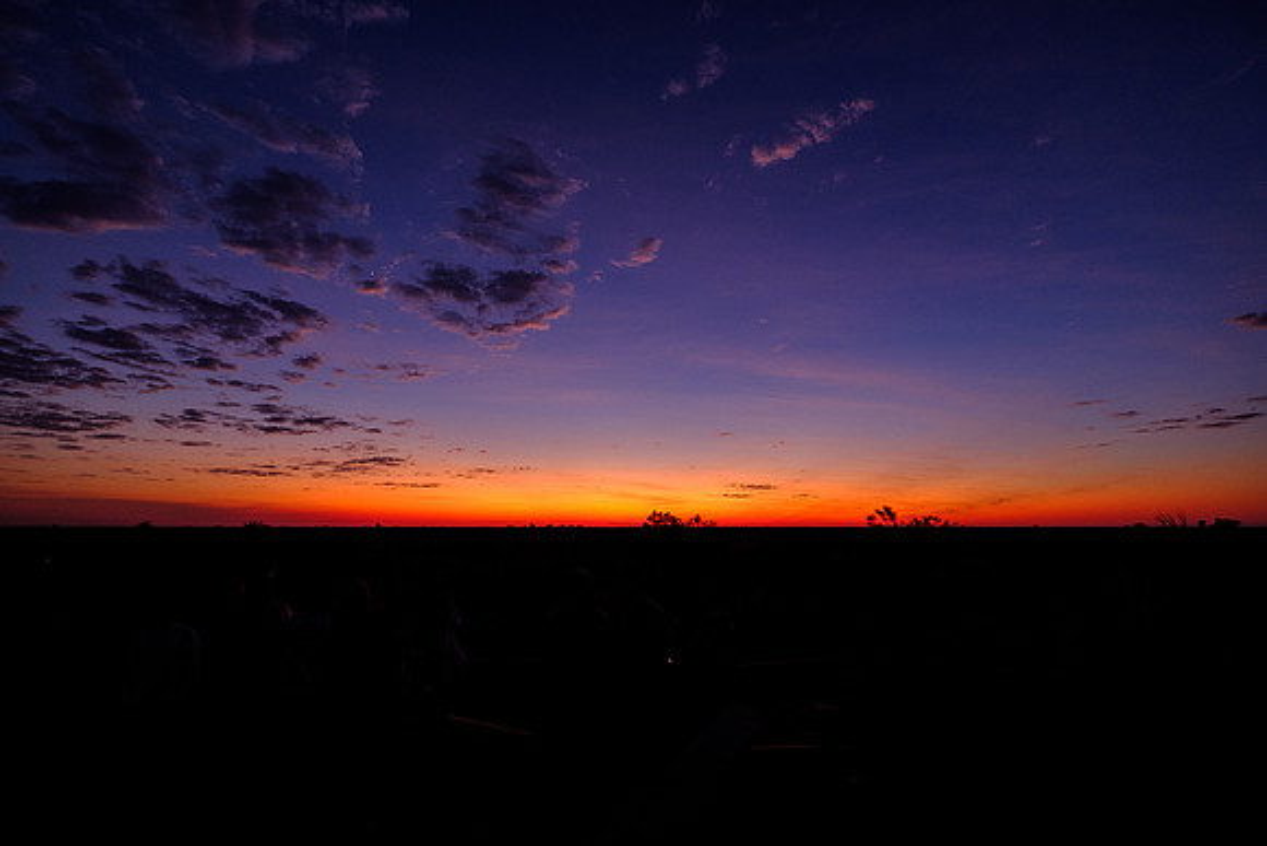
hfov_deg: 100.4
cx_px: 634
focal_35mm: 15
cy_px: 423
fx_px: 528
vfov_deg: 77.4
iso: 1000
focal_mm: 10
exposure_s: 1/25
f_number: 4
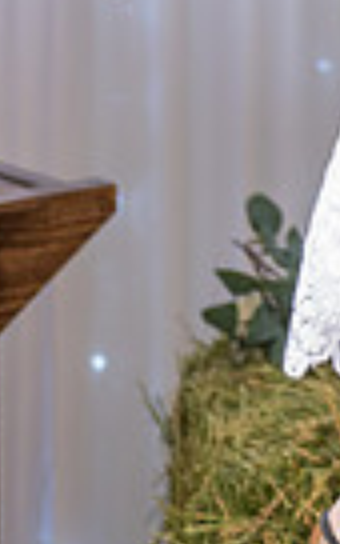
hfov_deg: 6.4
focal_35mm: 192
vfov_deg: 10.7
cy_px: -166
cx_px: 908
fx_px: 2847
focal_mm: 44
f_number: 3.5
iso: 800
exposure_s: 1/200
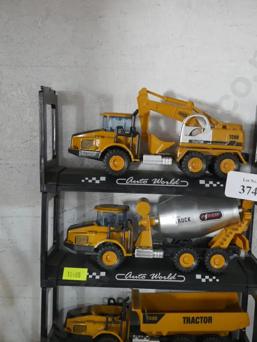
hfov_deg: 29.1
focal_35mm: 50
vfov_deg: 37.9
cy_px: 217
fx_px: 495
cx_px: 143
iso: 3200
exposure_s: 1/60
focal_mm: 19
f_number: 4.5
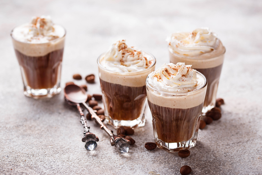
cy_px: 88
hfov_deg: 19.4
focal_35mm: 105
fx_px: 764
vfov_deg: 13.1
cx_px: 131
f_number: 8
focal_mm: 105
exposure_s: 1/100
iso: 100
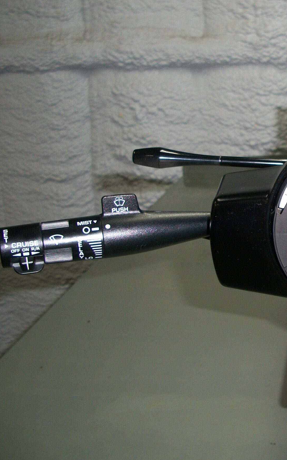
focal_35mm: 54
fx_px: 676
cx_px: 290
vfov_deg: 37.5
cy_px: 225
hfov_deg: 23.0
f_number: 3.1
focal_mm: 6.3
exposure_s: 1/60
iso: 80
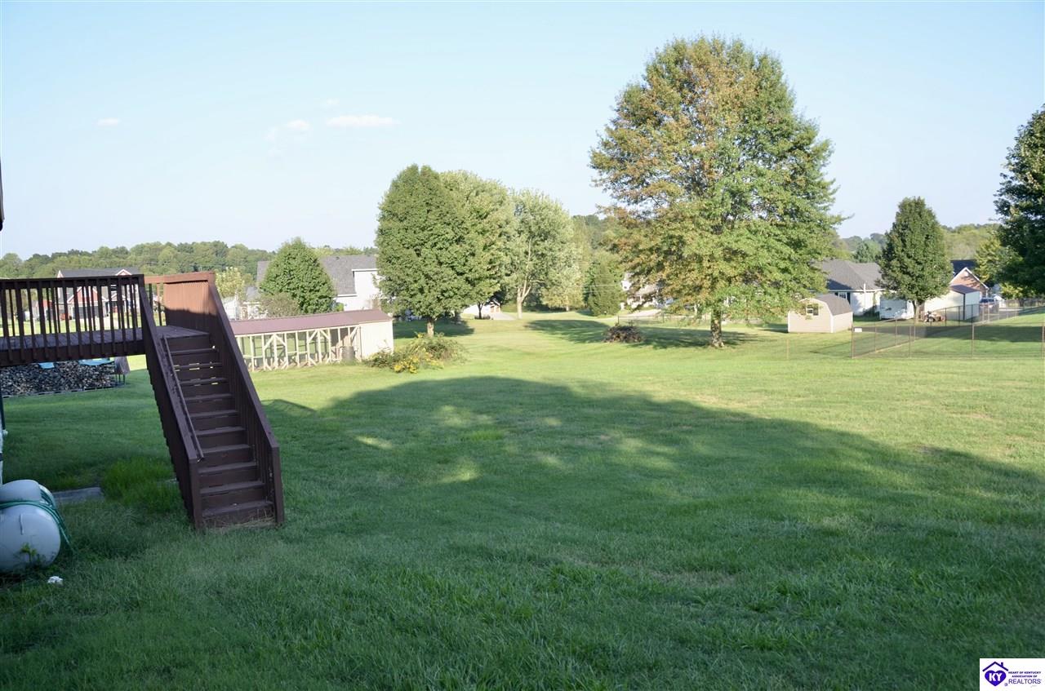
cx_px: 522
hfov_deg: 67.5
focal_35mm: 27
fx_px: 782
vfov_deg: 47.7
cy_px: 346
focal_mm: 18
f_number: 7.1
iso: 200
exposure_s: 1/200
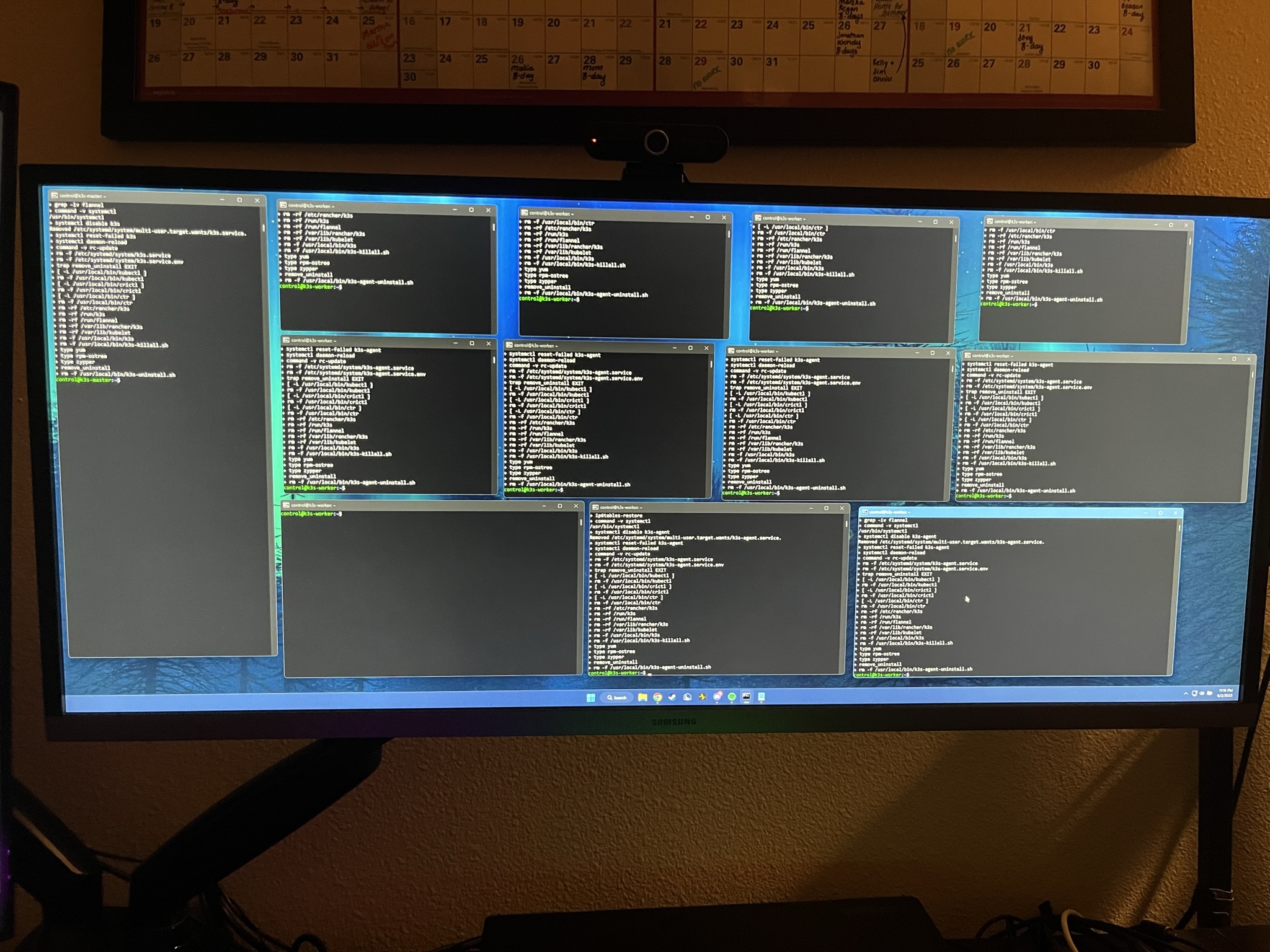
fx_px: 954
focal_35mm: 26
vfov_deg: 53.1
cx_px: 635
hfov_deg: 67.3
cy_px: 476
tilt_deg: -0.3
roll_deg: +1.1
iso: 500
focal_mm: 5.1
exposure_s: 1/40
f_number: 1.6
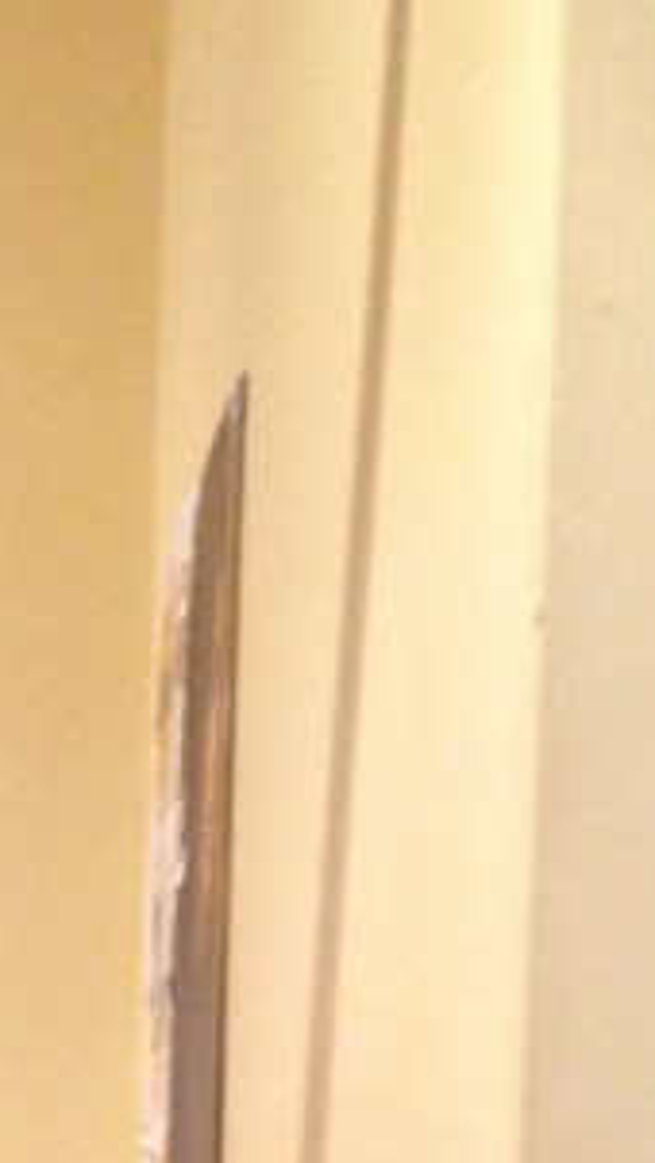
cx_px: -651
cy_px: 1540
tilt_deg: -6.9
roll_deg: +0.1
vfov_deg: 16.5
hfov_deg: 9.3
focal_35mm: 122
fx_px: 3765
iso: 400
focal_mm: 4.12
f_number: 2.4
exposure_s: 1/20
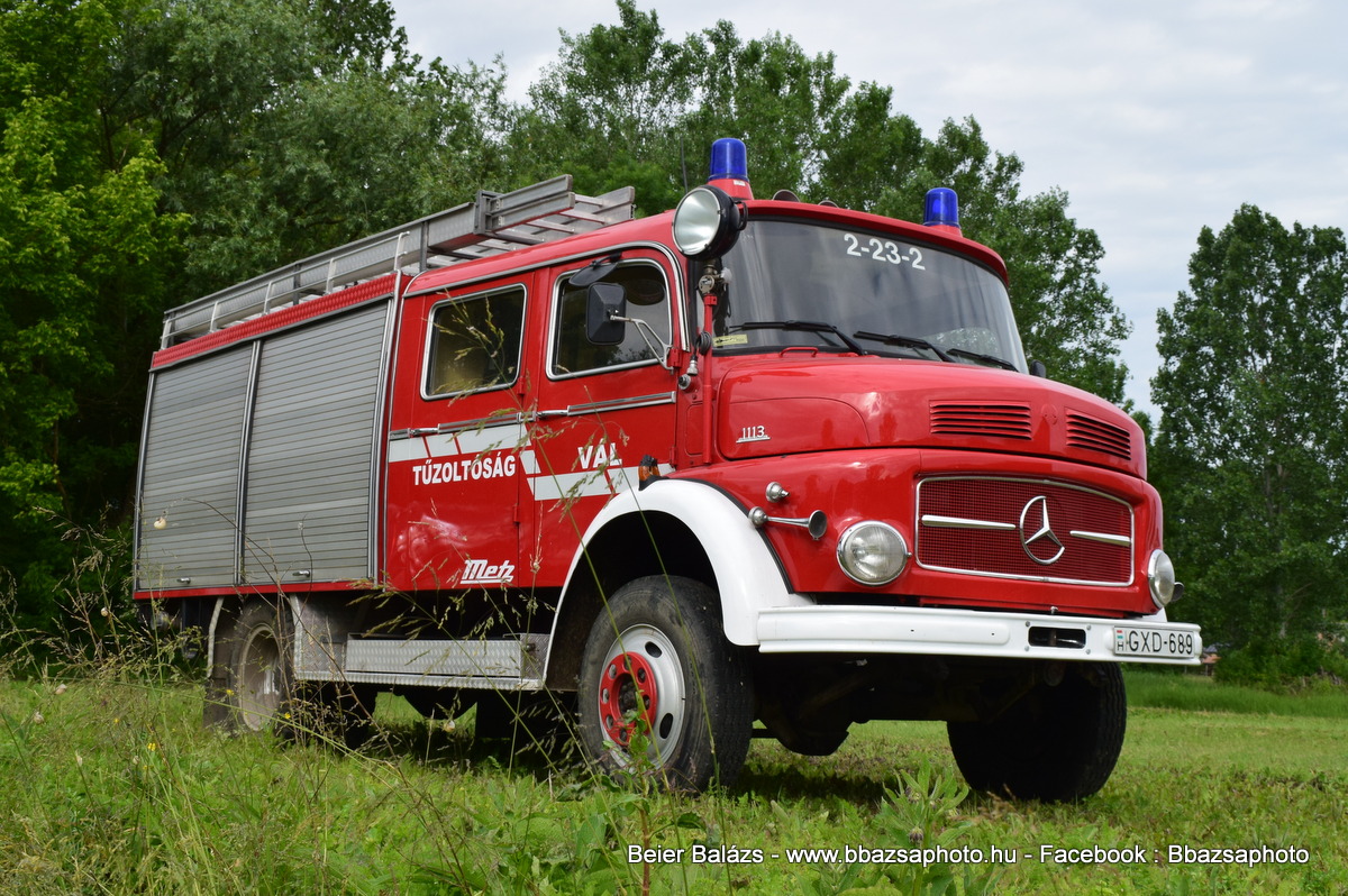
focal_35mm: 42
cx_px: 674
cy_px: 448
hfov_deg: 46.4
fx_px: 1571
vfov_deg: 31.8
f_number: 11
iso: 400
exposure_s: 1/400
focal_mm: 28
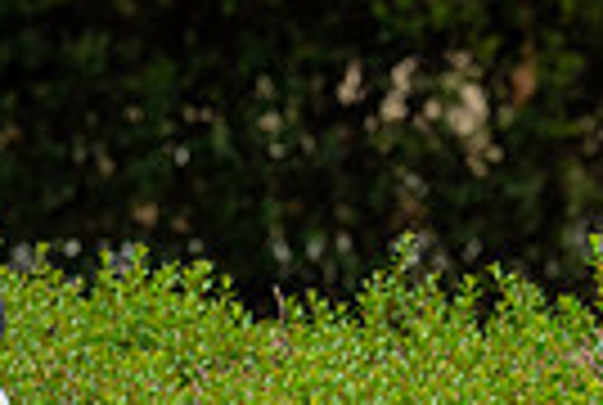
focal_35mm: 302
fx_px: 5070
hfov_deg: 6.7
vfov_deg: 4.5
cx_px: -414
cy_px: 749
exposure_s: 1/200
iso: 200
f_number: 5.6
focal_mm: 70
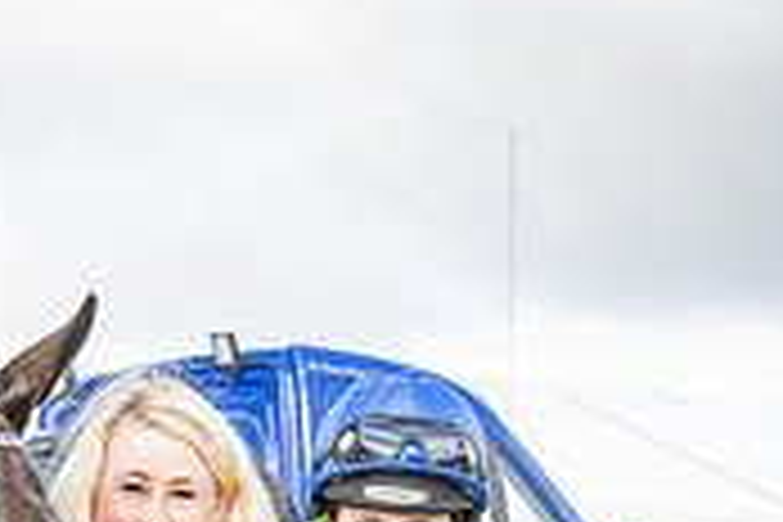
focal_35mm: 136
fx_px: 2958
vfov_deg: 9.5
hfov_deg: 14.8
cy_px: 986
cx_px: 11
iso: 200
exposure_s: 1/400
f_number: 4
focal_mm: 35
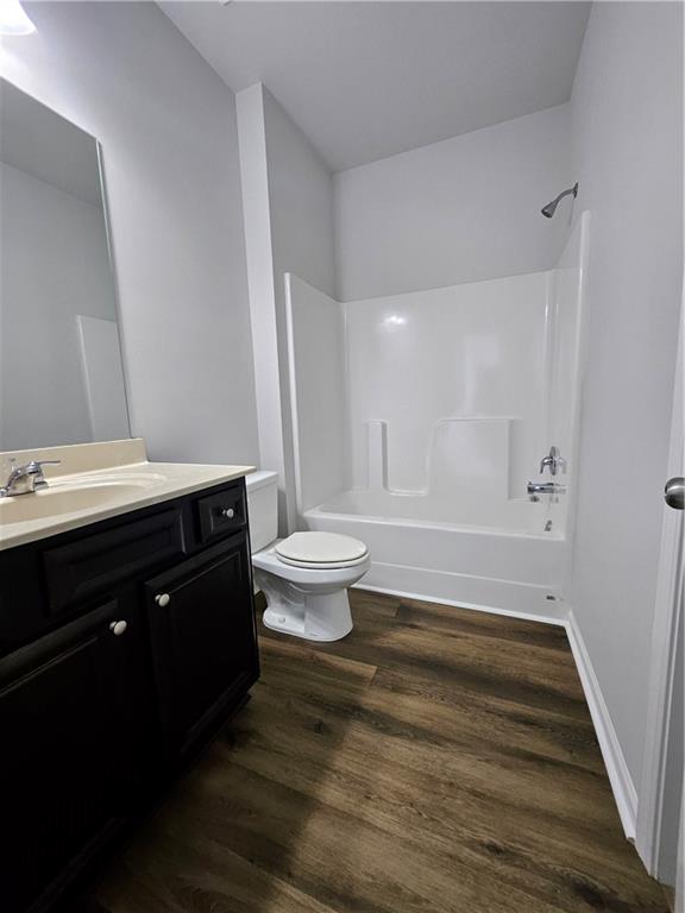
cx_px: 342
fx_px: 343
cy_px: 456
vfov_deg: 106.2
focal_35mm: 13
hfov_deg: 89.9
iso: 160
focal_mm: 1.74
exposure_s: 1/60
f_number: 2.2
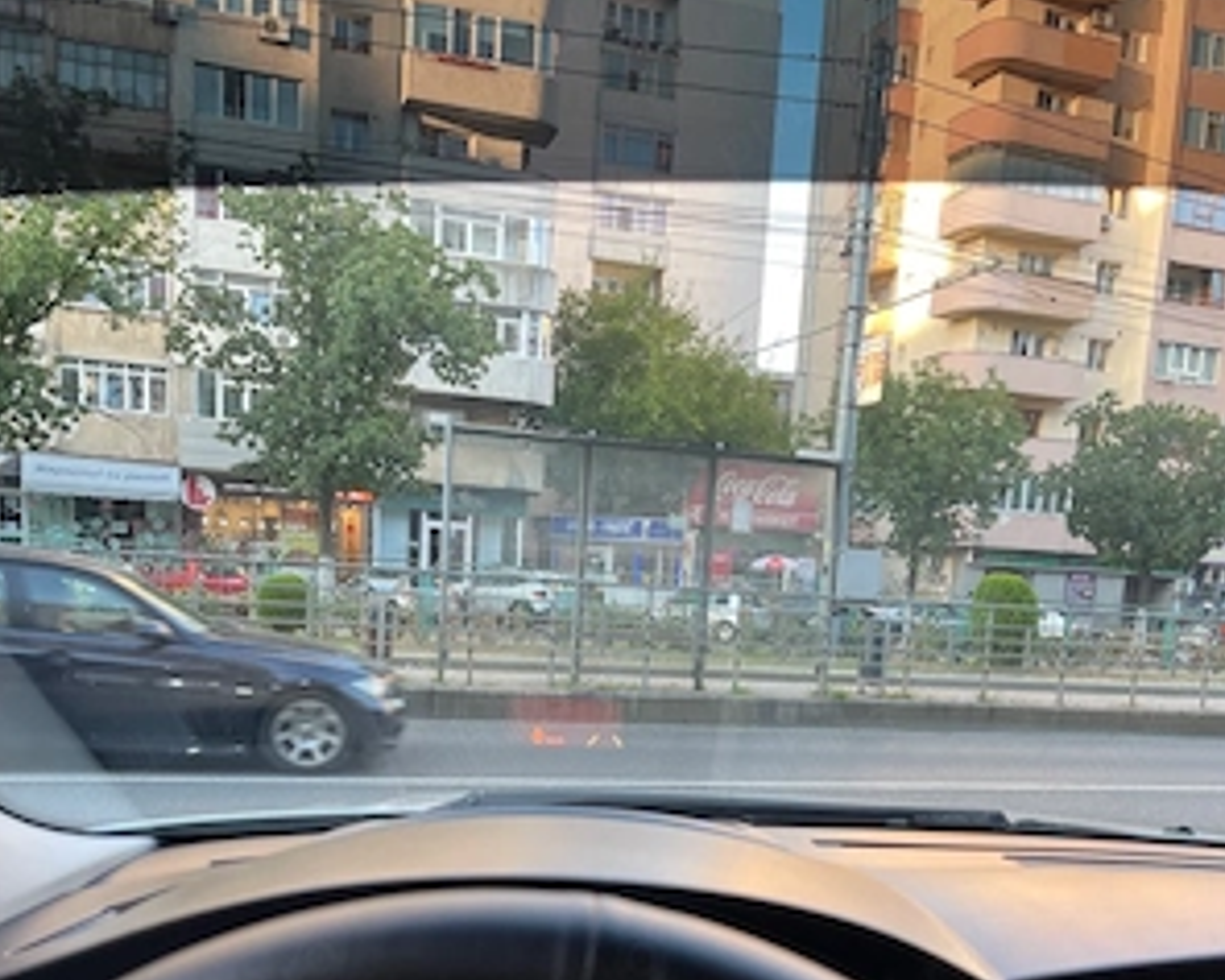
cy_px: 765
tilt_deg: -8.6
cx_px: 608
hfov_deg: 54.2
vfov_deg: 42.8
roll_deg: -3.8
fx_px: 1197
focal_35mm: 33
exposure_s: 1/100
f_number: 1.6
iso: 64
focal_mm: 5.1
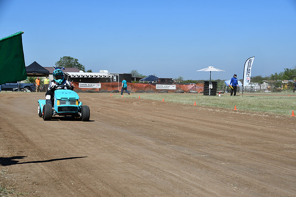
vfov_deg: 20.6
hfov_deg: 30.5
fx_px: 543
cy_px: 98
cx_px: 148
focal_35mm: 66
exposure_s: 1/320
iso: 100
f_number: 9
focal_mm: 44
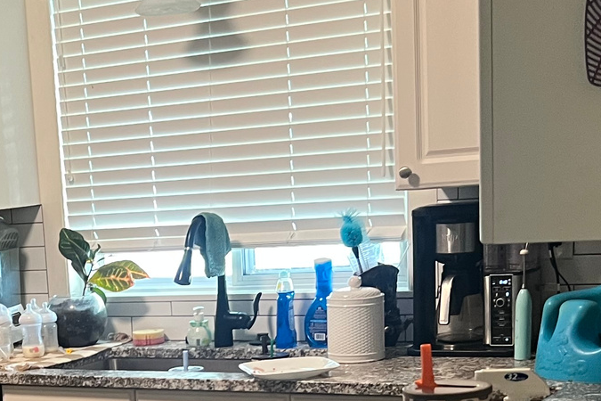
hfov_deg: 23.8
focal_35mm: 82
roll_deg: +4.2
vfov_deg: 16.0
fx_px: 1369
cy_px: 474
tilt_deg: -9.3
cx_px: 16
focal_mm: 5.7
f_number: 1.5
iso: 250
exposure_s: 1/60
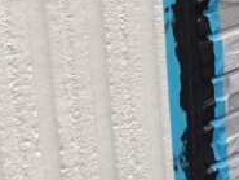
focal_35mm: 105
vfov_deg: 13.0
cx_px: 318
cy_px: -124
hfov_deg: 17.5
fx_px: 725
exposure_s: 1/33.3
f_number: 1.8
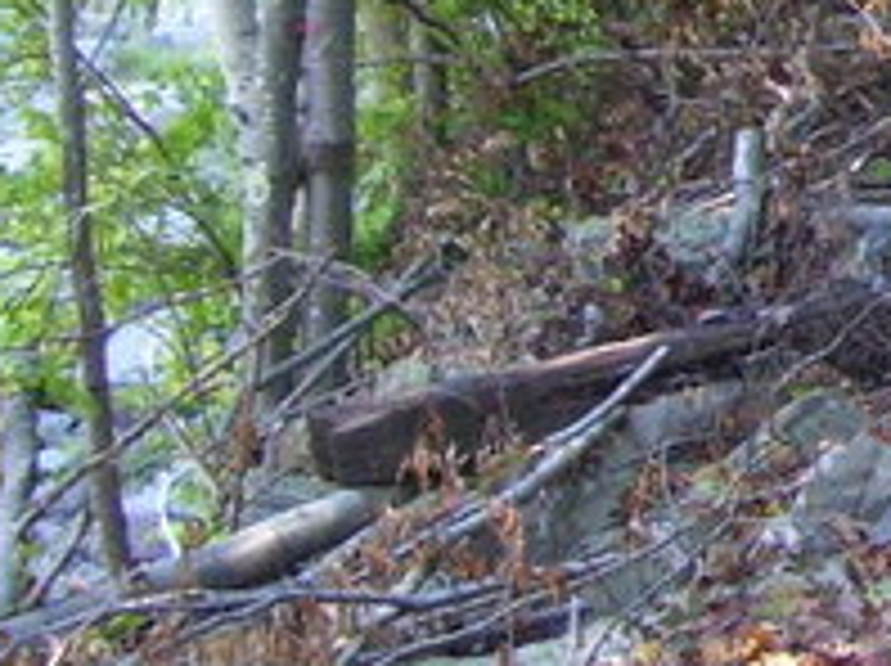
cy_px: -117
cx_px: 1566
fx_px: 4088
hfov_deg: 11.6
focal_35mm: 159
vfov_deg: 9.2
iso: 125
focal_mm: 6
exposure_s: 1/60
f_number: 2.7
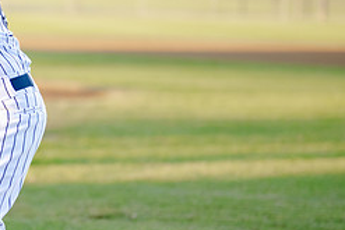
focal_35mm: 173
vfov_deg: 7.9
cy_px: 94
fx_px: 1659
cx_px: -50
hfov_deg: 11.7
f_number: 1.2
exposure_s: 1/1600
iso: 250
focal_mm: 50
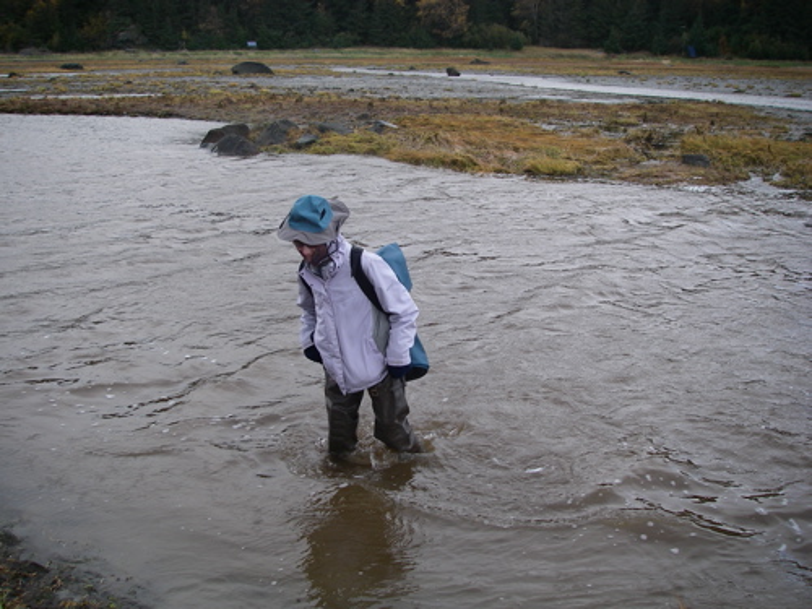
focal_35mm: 38
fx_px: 891
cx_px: 406
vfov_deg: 37.7
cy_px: 304
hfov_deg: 49.0
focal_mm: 6.3
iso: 64
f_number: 3.3
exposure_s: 1/160
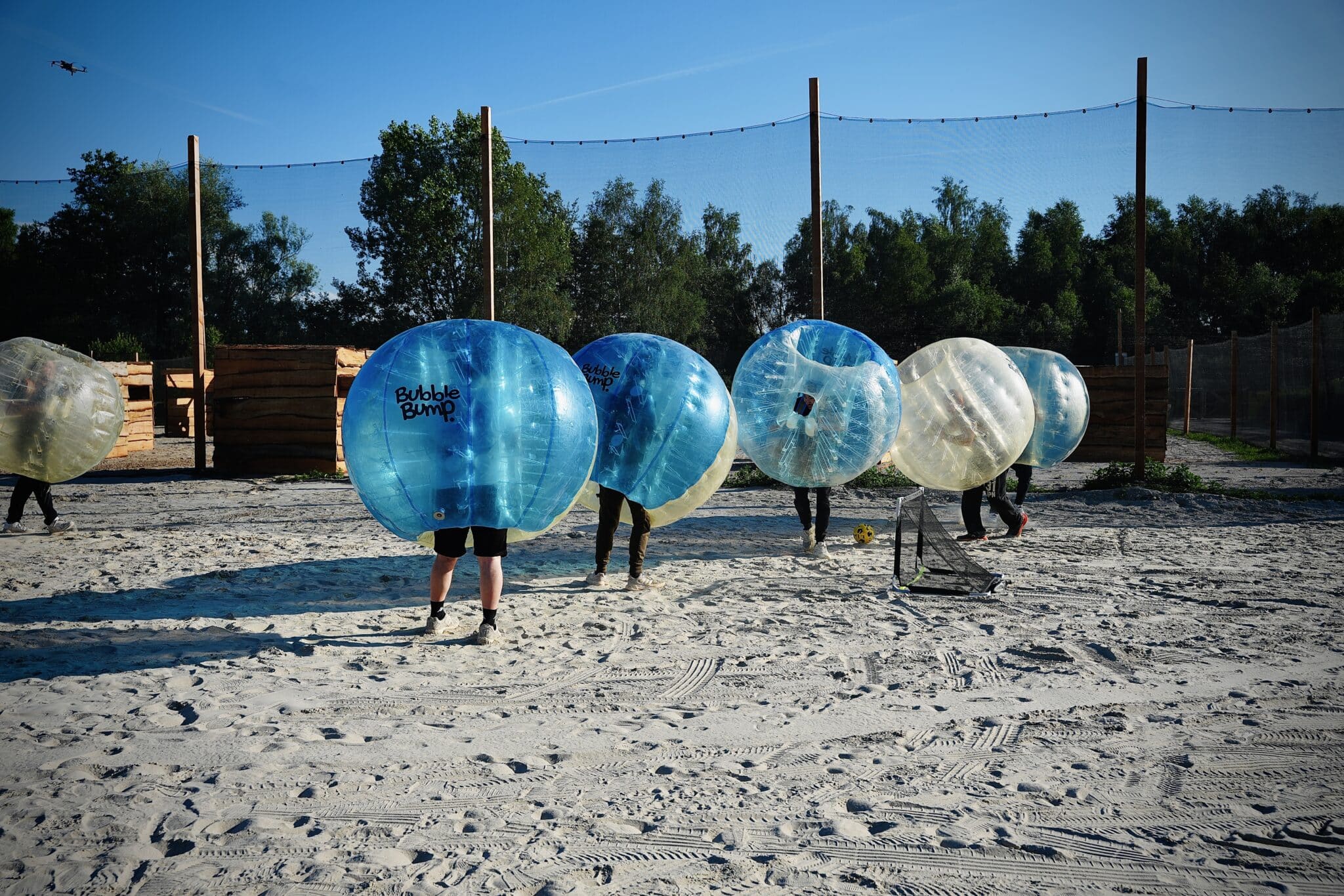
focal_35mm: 32
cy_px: 448
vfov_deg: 40.8
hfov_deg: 58.3
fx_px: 1206
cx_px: 672
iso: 100
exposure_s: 1/800
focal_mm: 32.3
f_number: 5
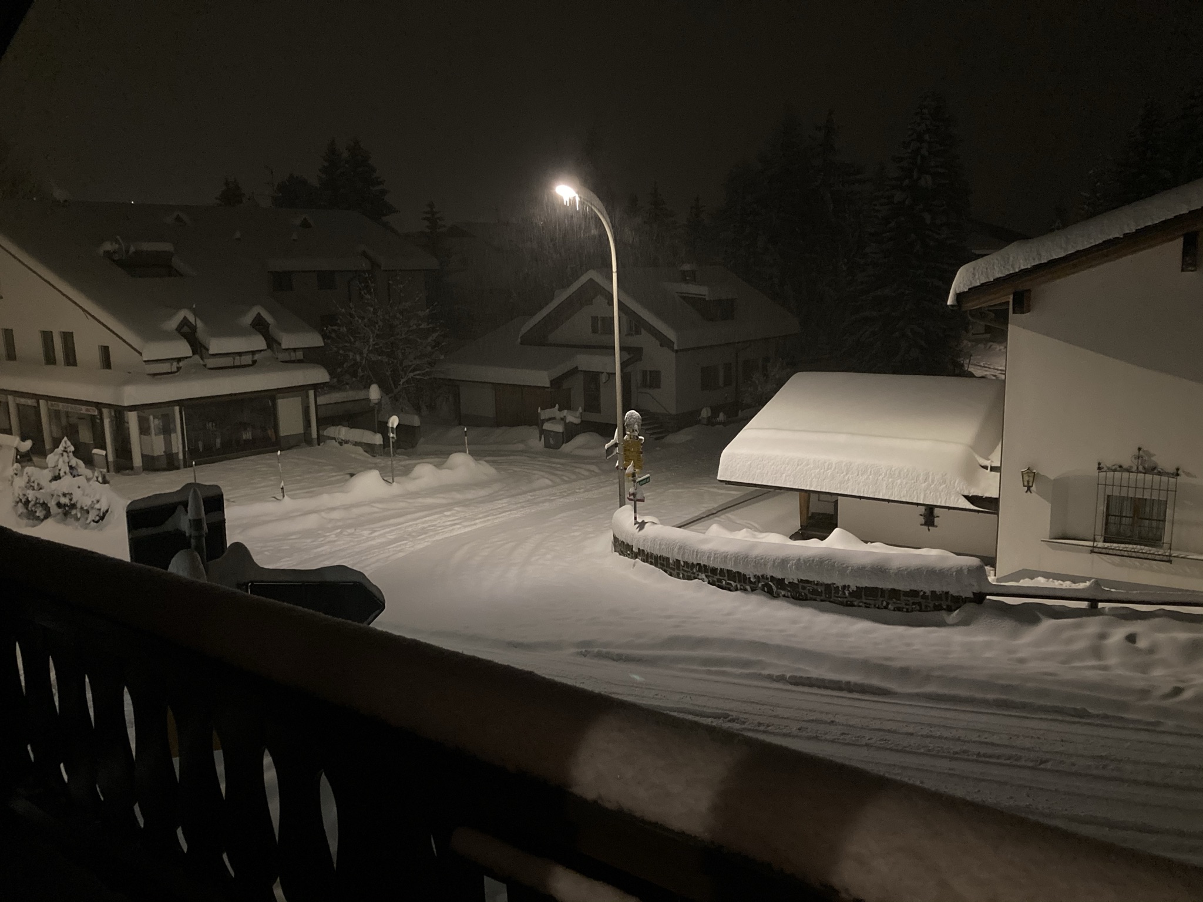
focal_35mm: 28
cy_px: 451
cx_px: 602
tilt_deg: -9.8
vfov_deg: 49.7
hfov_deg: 63.4
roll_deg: +0.7
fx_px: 973
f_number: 1.8
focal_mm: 3.99
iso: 800
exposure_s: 1/15
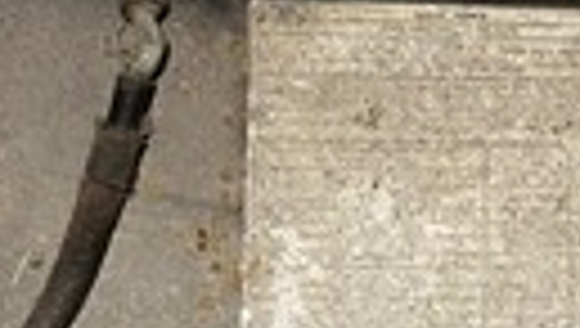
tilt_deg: -42.4
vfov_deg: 14.9
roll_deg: +1.6
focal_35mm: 81
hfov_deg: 25.8
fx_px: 1248
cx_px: 441
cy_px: 94
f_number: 1.78
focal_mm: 6.86
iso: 100
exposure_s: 1/4
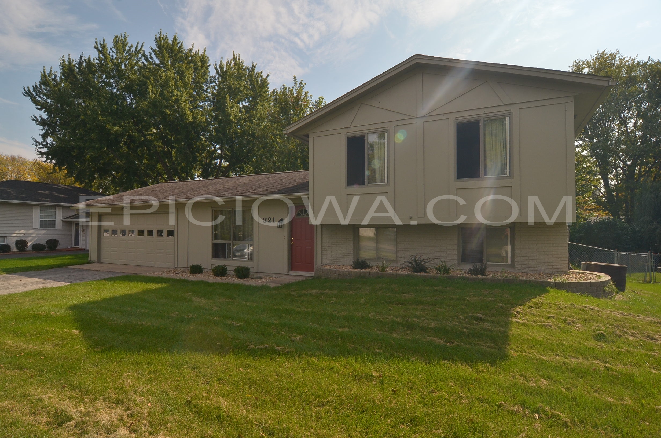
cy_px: 219
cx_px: 330
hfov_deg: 90.1
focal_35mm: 18
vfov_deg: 67.1
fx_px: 330
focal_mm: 12
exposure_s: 1/500
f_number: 11
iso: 400
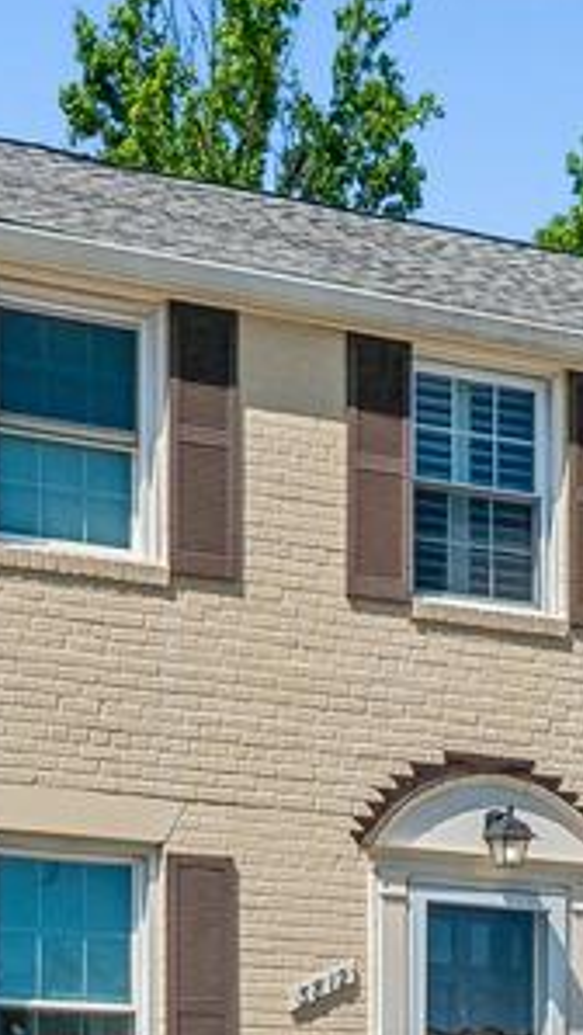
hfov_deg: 11.2
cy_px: 780
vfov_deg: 19.7
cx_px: 253
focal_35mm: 108
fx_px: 2963
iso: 400
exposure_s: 1/5000
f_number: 8
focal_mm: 20
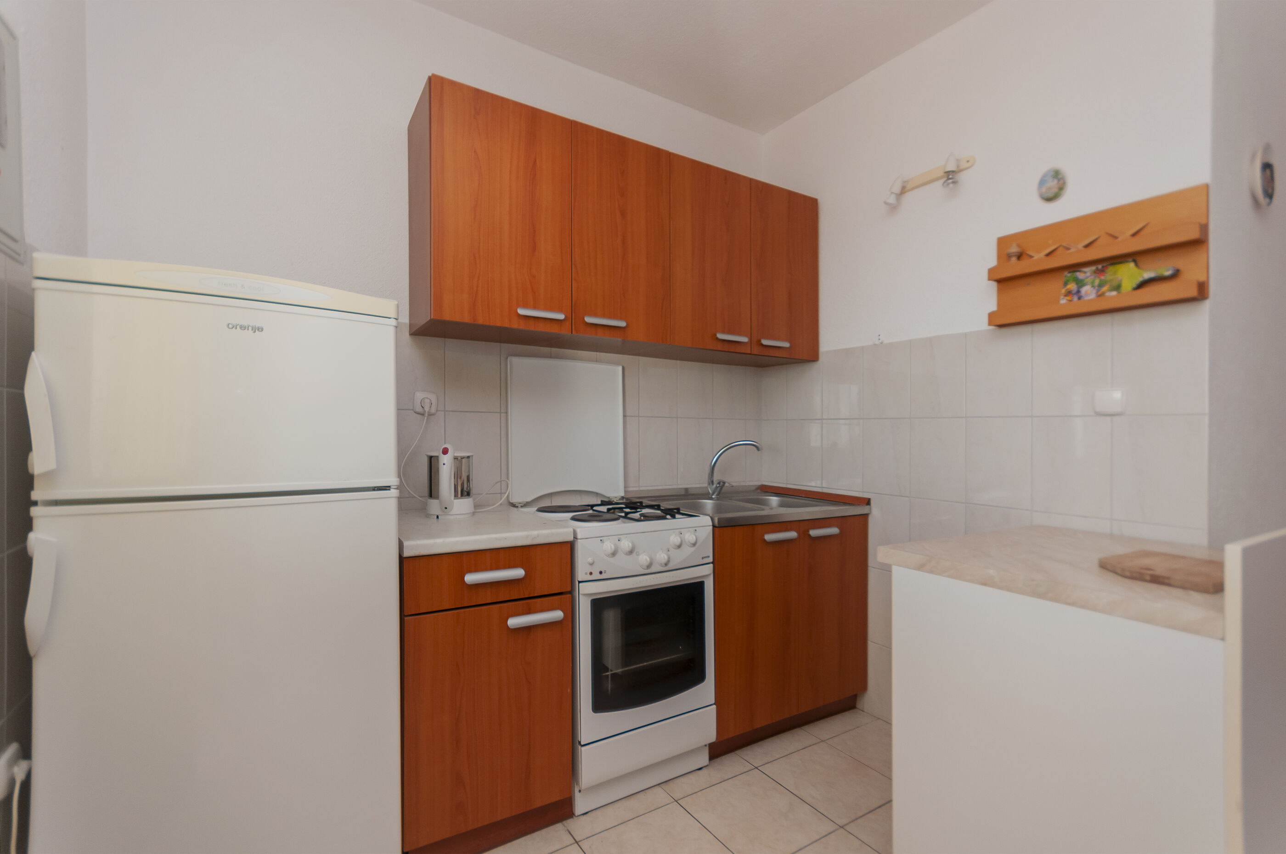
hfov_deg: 100.5
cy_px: 427
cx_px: 643
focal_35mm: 15
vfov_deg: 77.2
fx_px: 535
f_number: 4
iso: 200
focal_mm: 10
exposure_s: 1/60
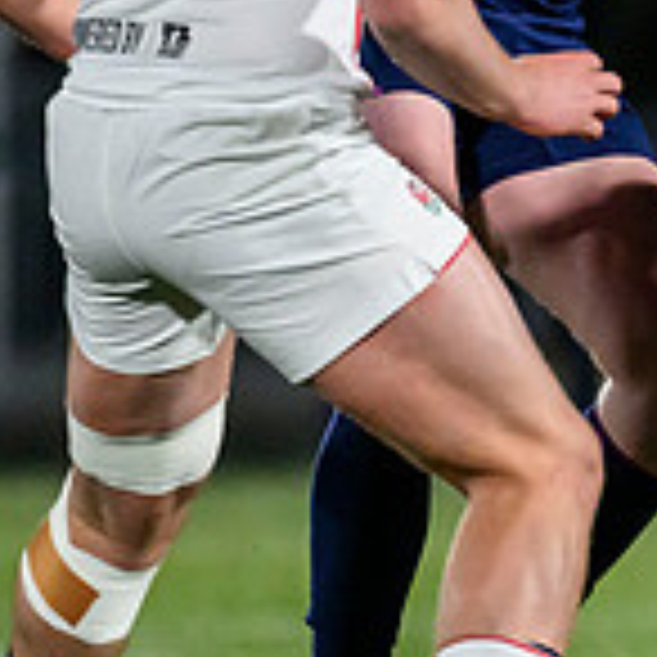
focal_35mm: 2262
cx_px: 1504
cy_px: 213
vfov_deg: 0.8
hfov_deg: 0.8
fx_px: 48572
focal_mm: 560
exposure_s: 1/1000
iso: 8000
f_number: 4
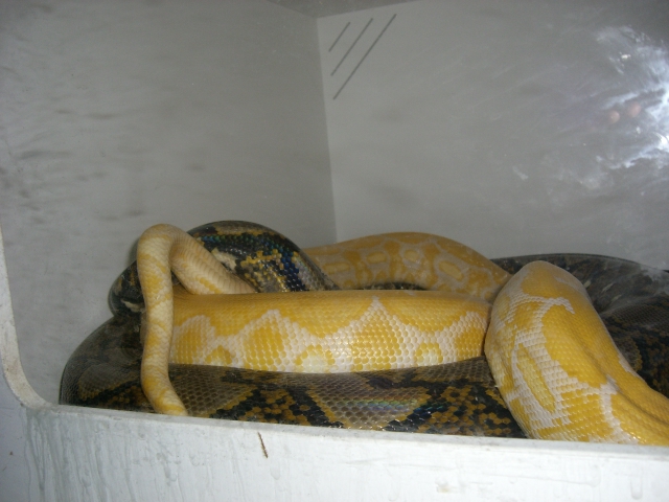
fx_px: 734
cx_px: 334
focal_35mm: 38
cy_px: 251
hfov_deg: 49.0
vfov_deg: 37.7
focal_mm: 6.2
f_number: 2.7
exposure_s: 1/60
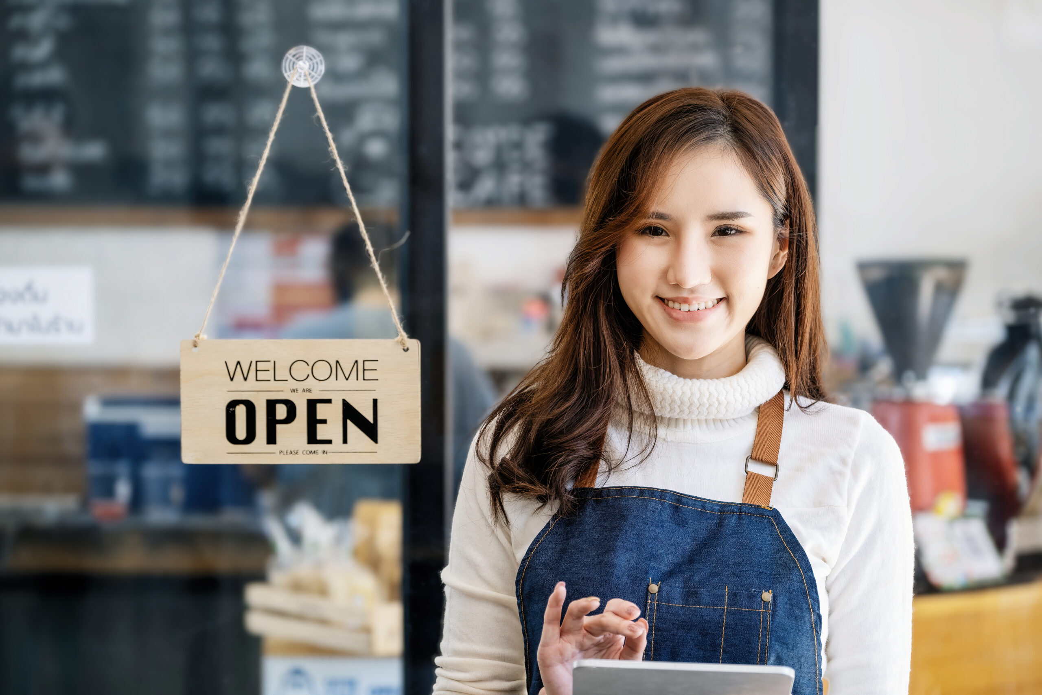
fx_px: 3647
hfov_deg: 16.3
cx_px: 521
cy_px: 348
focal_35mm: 126
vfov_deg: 10.9
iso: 250
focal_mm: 83.8
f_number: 2.8
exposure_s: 1/120
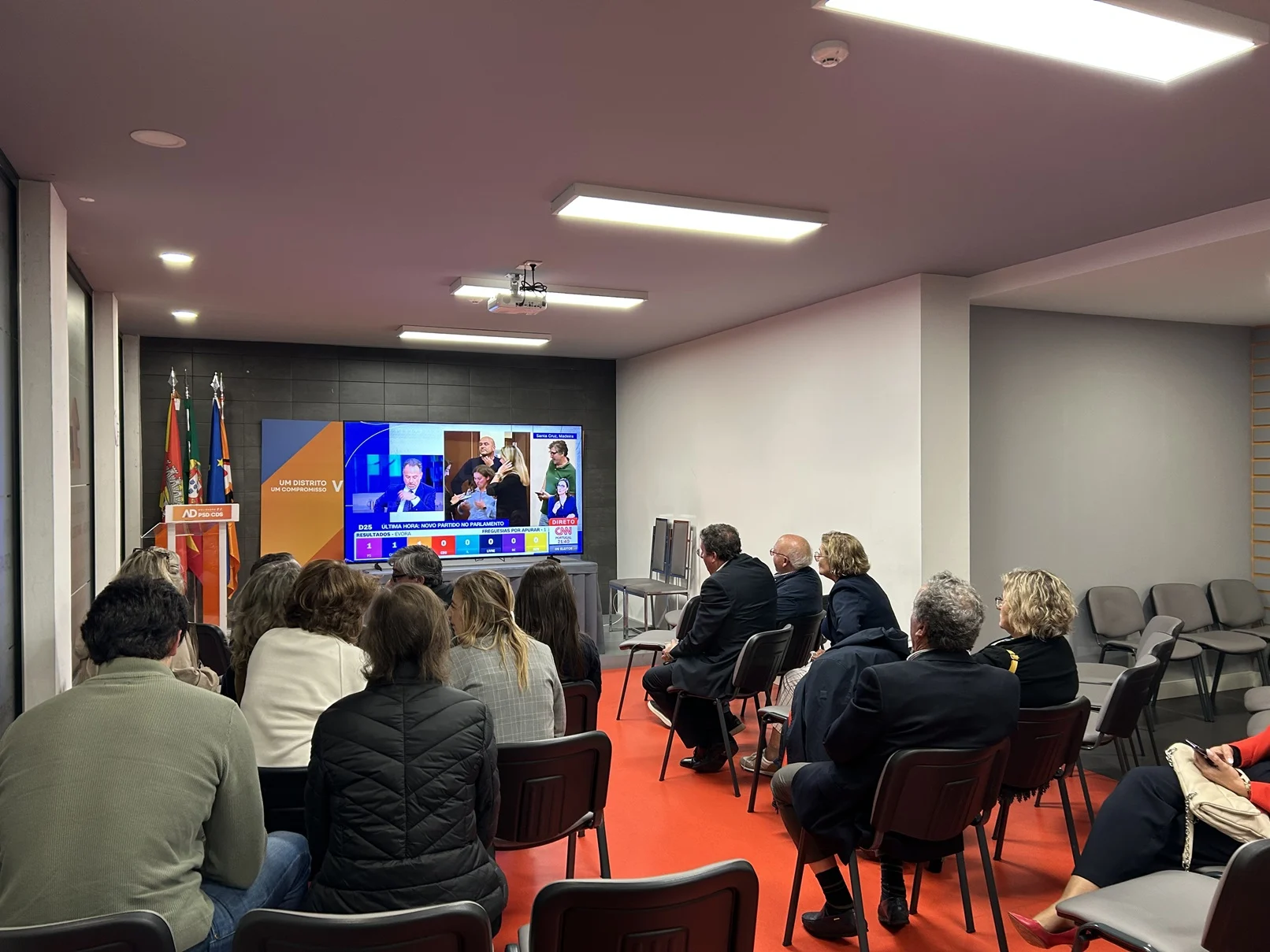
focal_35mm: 26
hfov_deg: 67.3
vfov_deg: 53.1
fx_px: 954
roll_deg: +0.6
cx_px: 635
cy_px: 476
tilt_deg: -0.5
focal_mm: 5.7
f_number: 1.5
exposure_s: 1/50
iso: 125
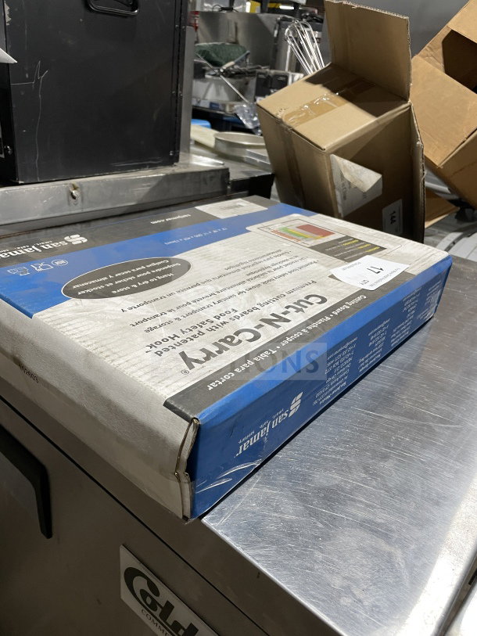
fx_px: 478
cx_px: 238
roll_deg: -6.4
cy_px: 318
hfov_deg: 53.1
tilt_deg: -25.9
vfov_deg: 67.3
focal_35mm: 26
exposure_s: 1/67
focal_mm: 4.2
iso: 125
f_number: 1.6
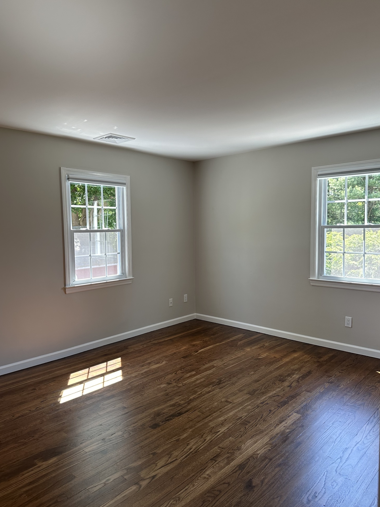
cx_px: 186
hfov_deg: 54.9
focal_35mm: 25
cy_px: 258
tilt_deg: -3.6
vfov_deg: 69.4
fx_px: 366
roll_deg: -0.6
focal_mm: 6.86
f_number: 1.78
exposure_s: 1/120
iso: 100
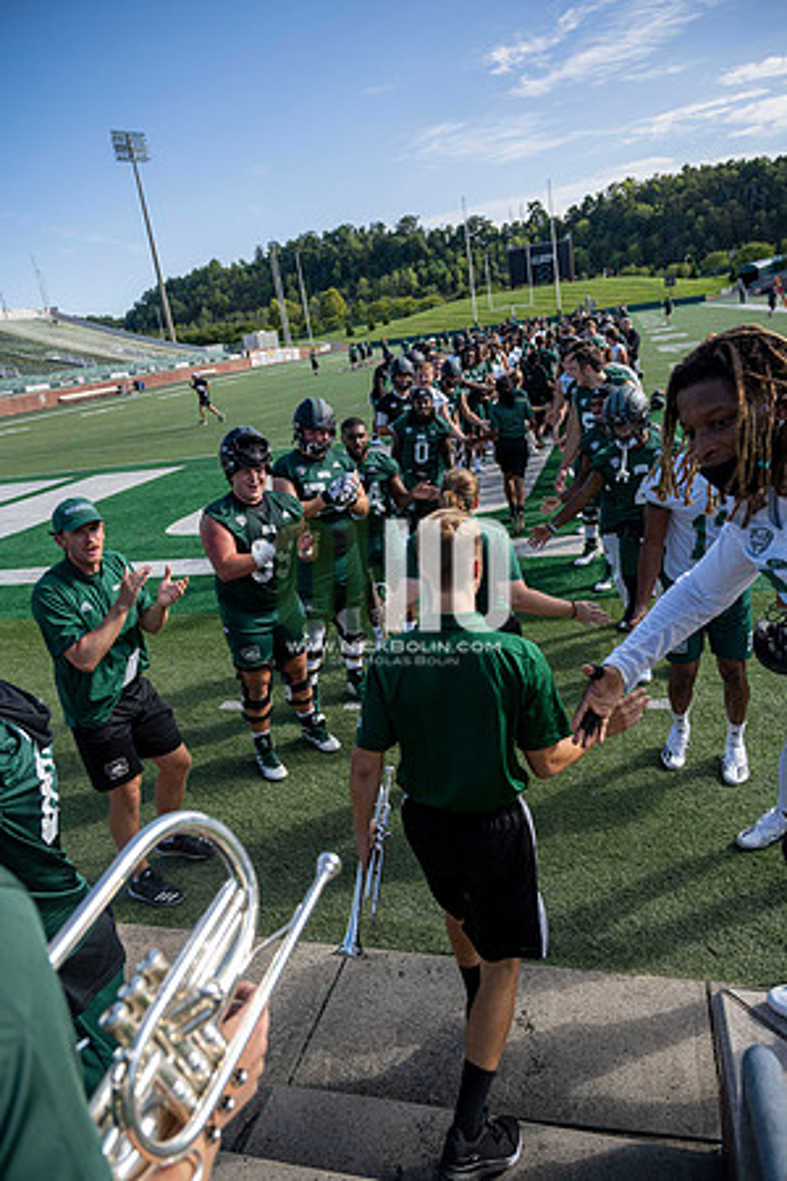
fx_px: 787
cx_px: 394
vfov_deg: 73.7
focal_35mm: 24
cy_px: 590
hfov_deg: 53.1
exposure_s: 1/1250
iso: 250
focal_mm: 24
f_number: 4.5
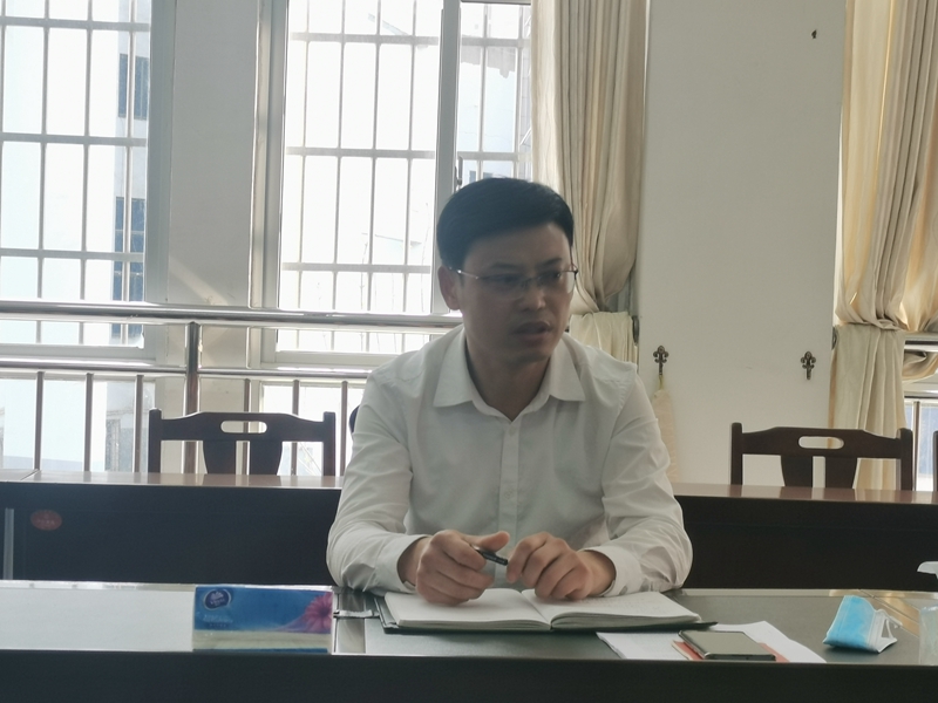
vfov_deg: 21.3
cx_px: 469
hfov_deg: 28.2
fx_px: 1870
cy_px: 352
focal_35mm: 69
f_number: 1.8
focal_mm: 5.58
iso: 50
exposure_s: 1/100
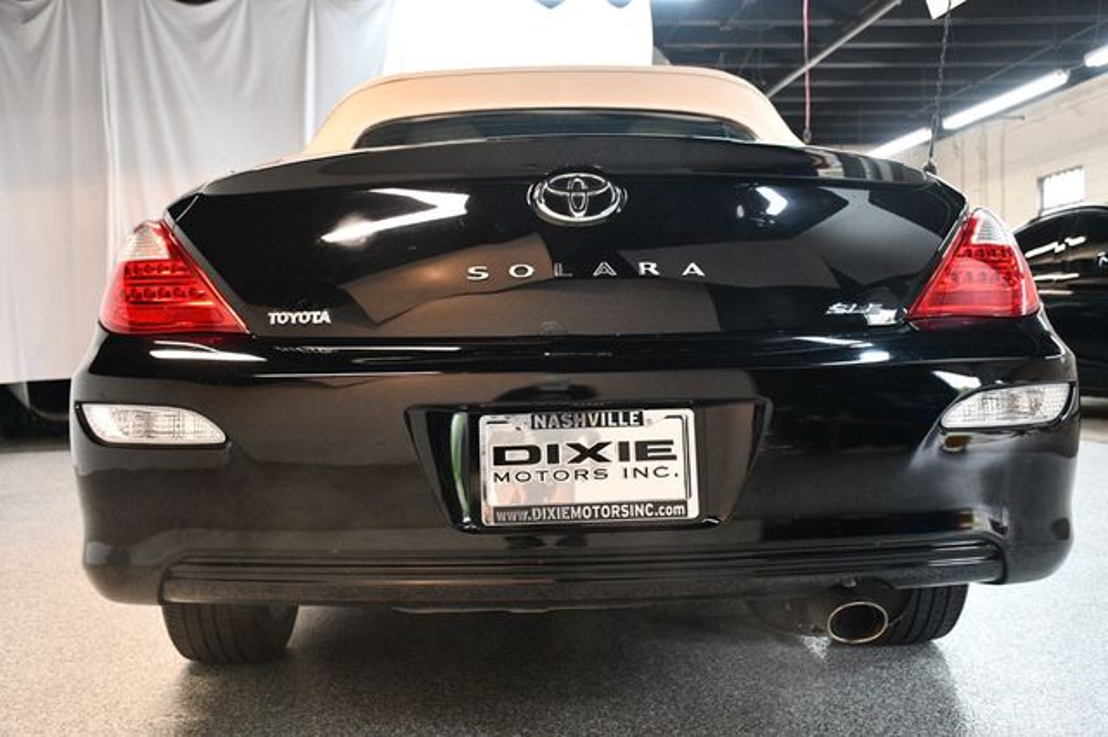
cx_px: 554
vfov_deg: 34.2
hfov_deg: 49.6
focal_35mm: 39
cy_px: 368
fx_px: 1200
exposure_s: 1/100
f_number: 3.8
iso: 3200
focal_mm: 26
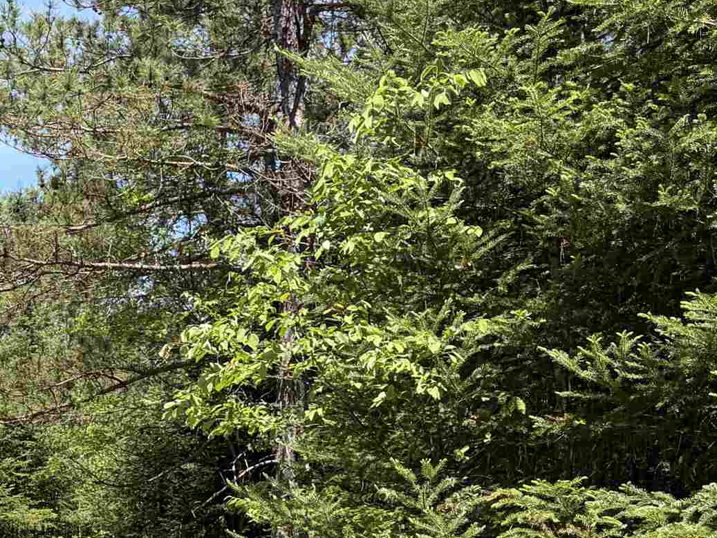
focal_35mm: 77
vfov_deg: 18.9
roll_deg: -1.0
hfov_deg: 22.5
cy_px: 458
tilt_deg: +3.9
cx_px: -227
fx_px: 1595
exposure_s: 1/1484
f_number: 1.6
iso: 50
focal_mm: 5.96
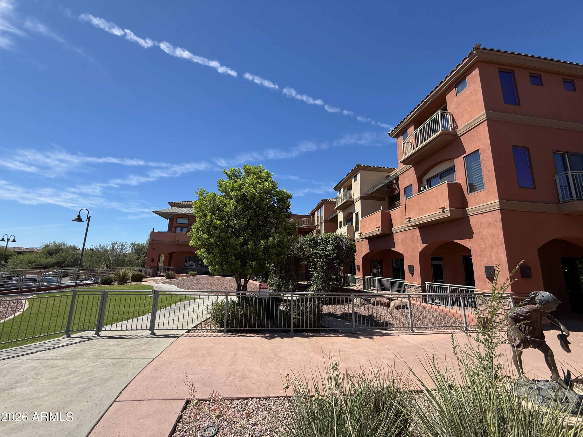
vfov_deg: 85.7
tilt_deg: +12.1
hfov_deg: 102.1
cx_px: 292
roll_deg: -2.8
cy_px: 218
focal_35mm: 14
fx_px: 236
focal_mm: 2.22
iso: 50
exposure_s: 1/1399
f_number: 2.2
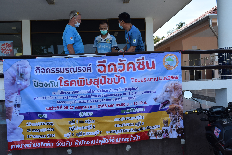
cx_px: 116
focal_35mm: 30
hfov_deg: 61.9
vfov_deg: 43.6
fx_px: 193
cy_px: 78
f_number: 8
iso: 200
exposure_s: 1/250
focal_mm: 20
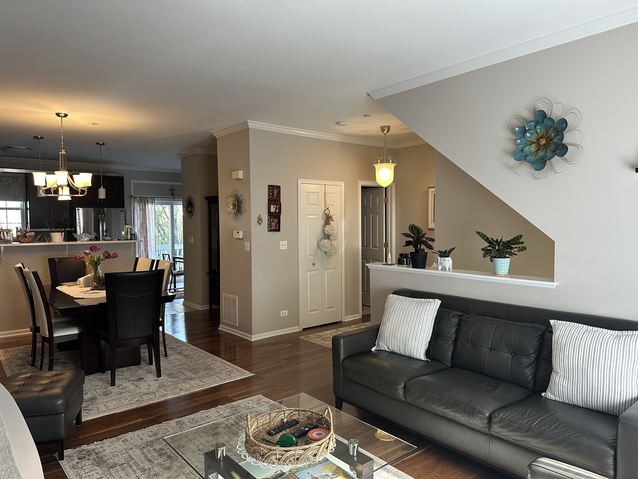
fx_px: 442
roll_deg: +0.5
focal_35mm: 24
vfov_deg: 56.8
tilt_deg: -2.1
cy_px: 240
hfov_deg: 71.6
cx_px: 319
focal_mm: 6.86
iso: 160
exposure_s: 1/120
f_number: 1.78
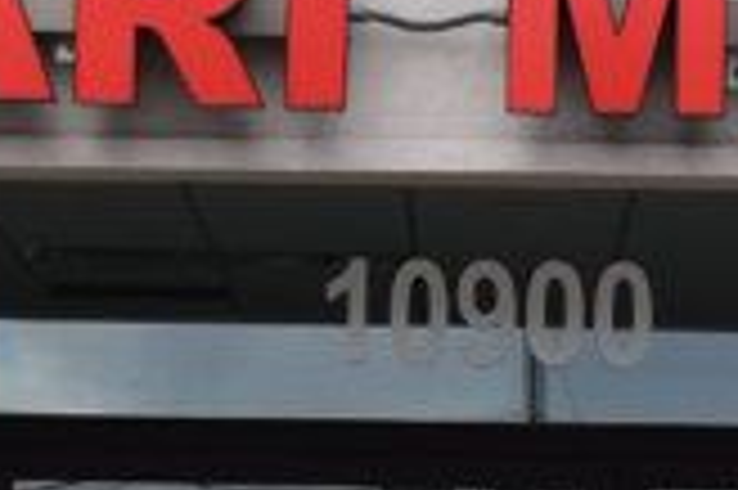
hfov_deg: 7.1
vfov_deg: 4.7
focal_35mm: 291
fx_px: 5962
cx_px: 680
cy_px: 814
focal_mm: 31
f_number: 11
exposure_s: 1/400
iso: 400
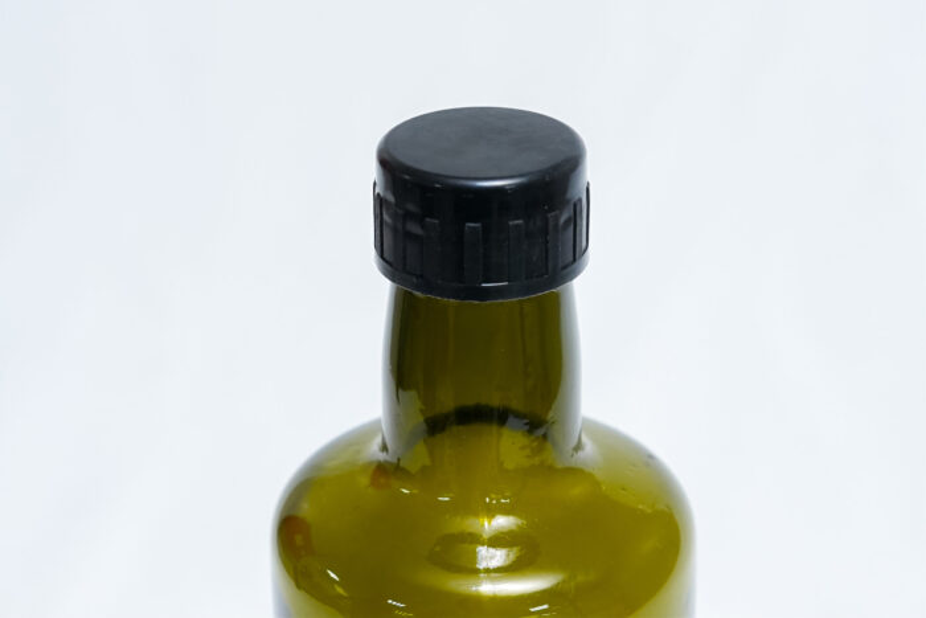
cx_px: 463
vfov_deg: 14.1
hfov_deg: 21.0
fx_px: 2495
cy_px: 309
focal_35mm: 97
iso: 2500
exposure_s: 1/125
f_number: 9
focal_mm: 65
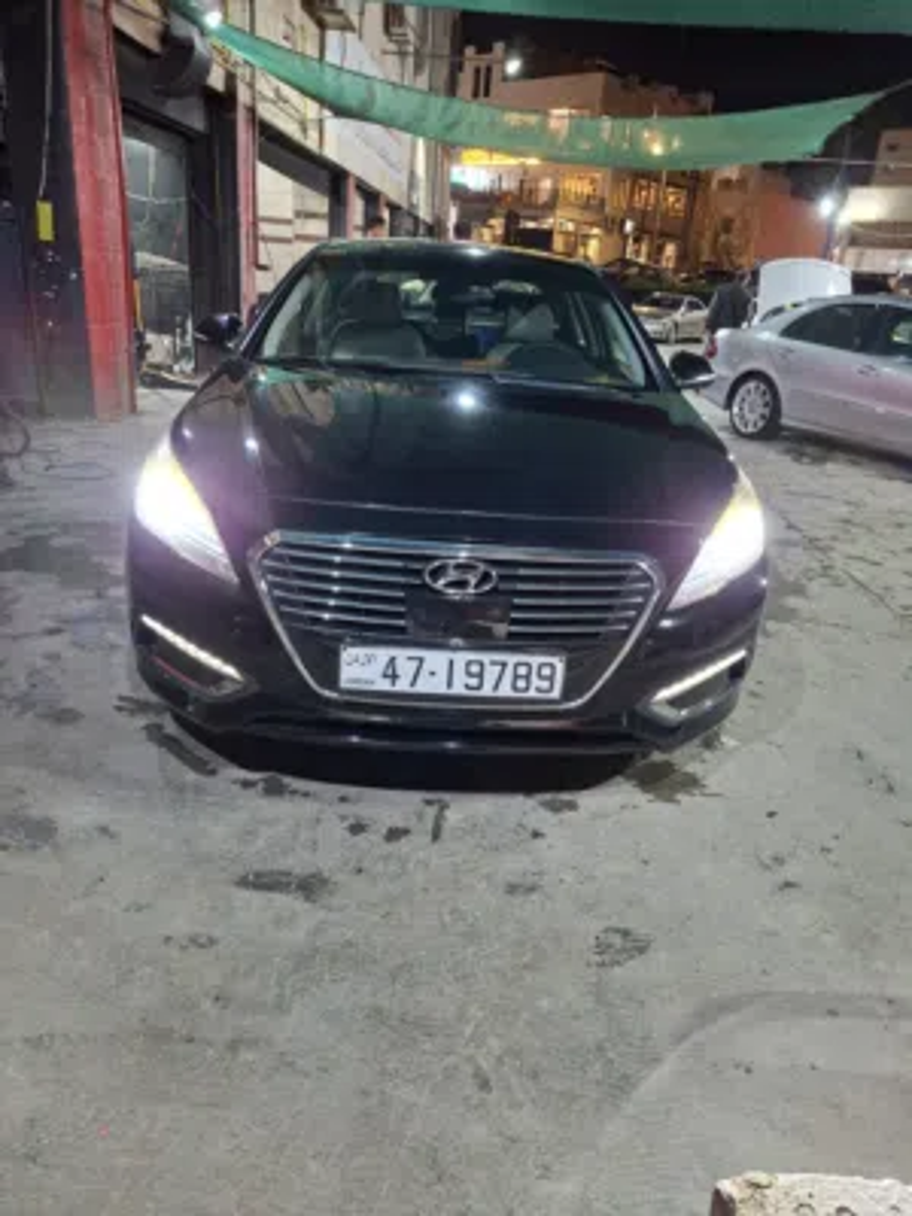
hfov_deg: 58.9
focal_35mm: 23
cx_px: 456
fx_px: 808
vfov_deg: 73.9
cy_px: 608
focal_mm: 5.54
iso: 400
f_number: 1.8
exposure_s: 1/25
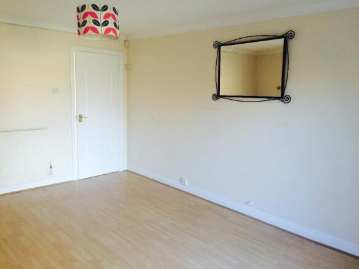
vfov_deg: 48.2
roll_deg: -1.2
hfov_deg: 61.7
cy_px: 134
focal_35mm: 29
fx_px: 301
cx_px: 180
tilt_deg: -8.8
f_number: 2.2
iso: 50
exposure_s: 1/30
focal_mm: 4.15
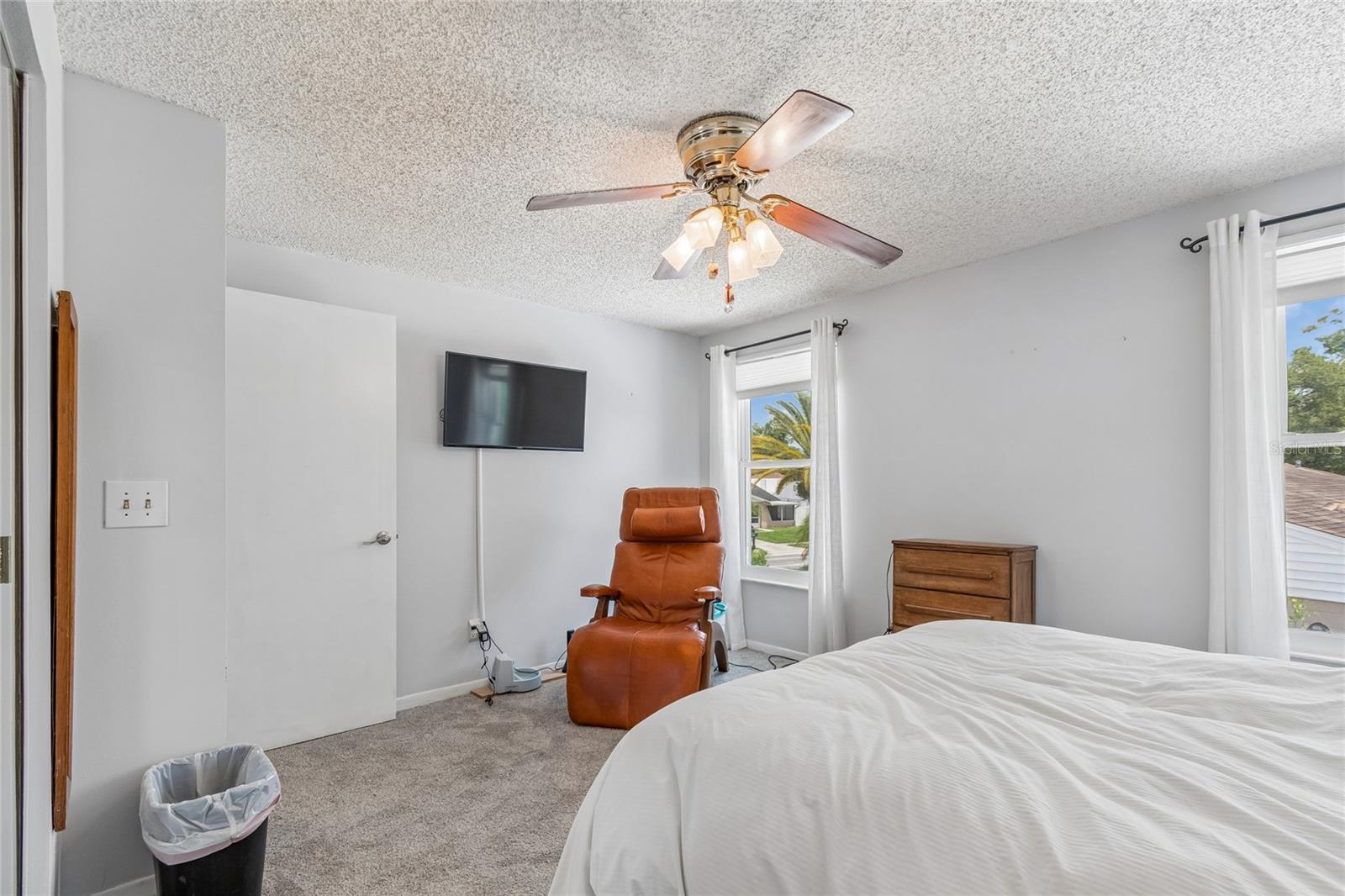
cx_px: 672
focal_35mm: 15
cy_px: 448
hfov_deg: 100.4
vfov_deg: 77.3
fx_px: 560
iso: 100
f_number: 7.1
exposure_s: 1/25
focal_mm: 10
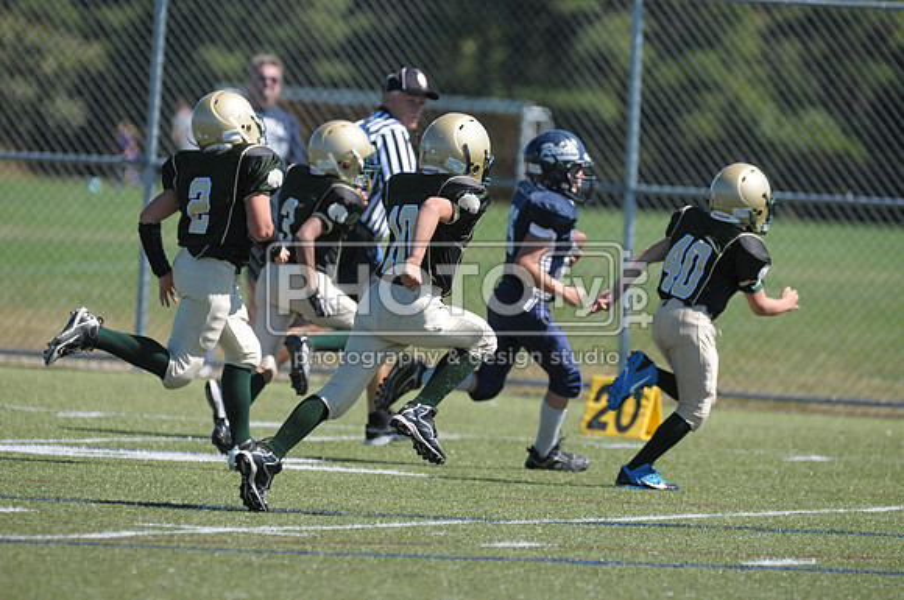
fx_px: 10908
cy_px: 300
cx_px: 452
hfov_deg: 4.7
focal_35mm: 435
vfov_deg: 3.2
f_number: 4
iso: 640
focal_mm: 290
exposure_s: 1/3200
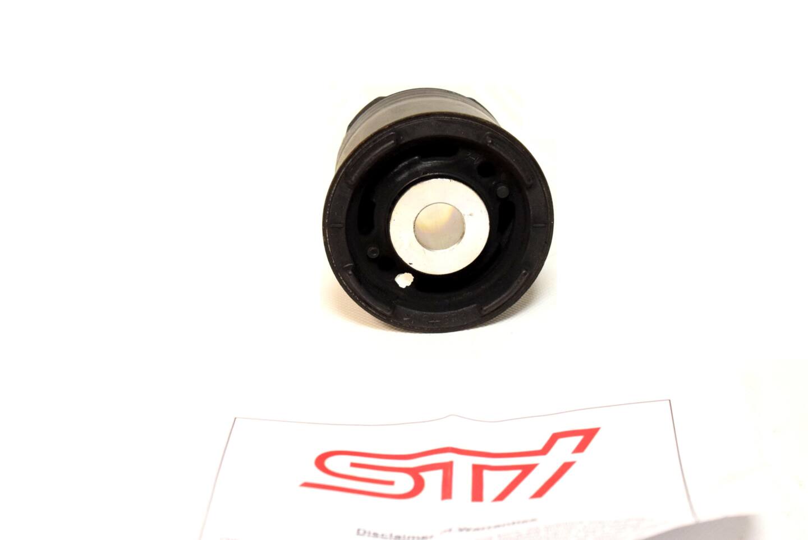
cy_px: 270
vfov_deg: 16.6
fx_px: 1853
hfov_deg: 24.6
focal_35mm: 82
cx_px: 404
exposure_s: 1/60
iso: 1600
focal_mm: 55
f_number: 5.6
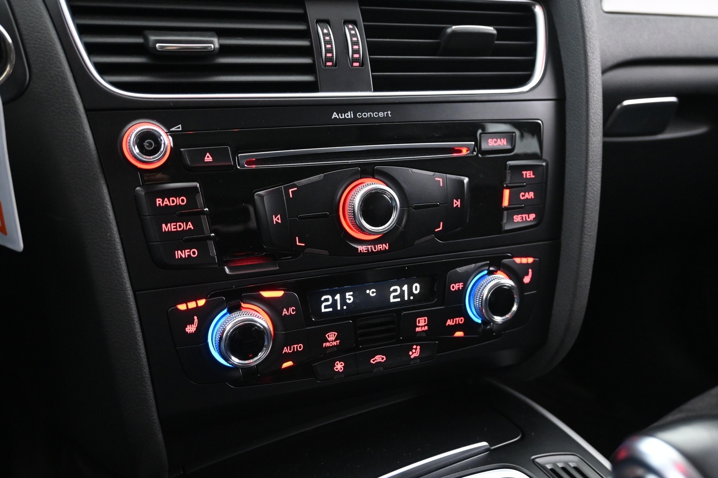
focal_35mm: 32
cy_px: 239
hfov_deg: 58.3
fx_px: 643
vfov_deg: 40.8
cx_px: 359
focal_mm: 21.5
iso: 3200
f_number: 4
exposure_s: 1/10
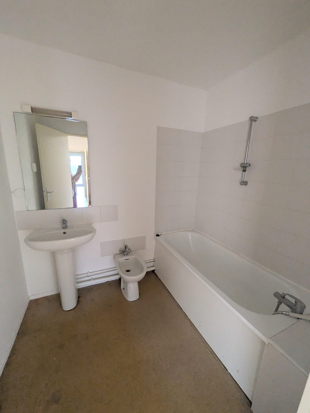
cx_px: 155
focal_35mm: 14
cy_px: 206
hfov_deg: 85.7
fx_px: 167
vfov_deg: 102.0
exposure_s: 1/25
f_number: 2.2
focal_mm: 1.83
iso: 1002
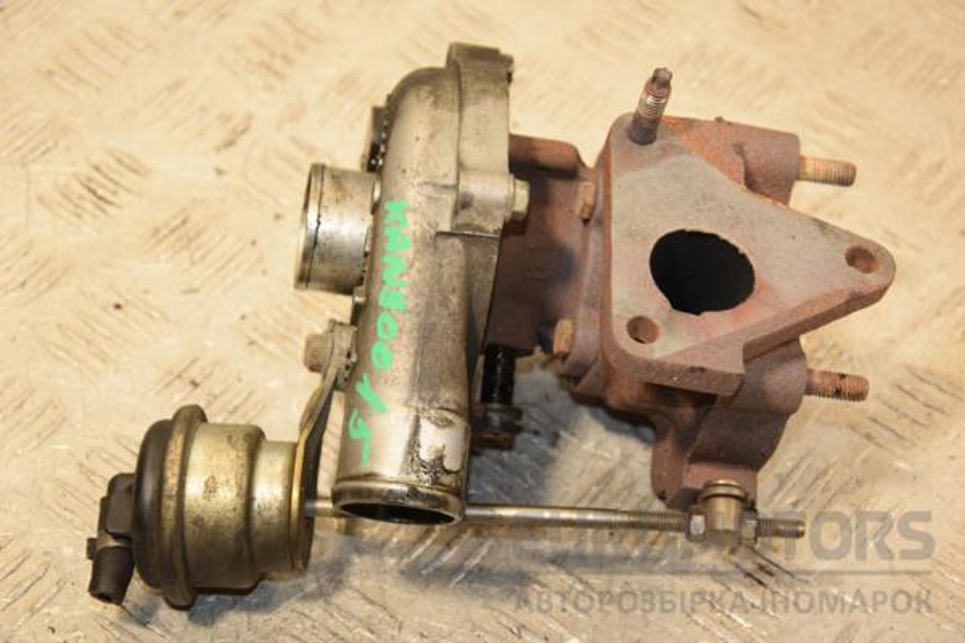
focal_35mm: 93
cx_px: 482
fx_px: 2493
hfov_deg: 21.9
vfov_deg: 14.7
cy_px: 322
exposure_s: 1/160
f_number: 5.3
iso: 800
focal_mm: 62
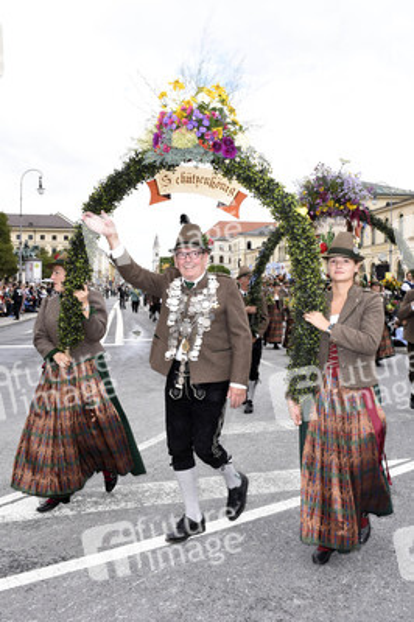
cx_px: 207
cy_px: 311
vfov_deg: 53.2
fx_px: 622
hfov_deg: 36.8
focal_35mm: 36
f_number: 9
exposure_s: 1/160
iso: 320
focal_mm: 24
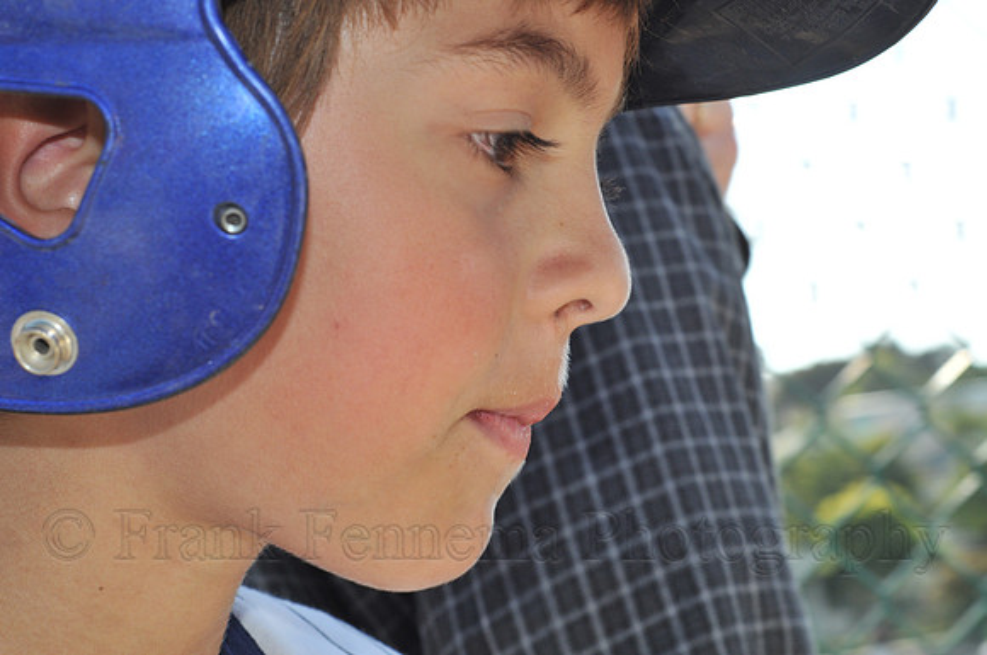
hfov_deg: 27.0
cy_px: 328
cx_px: 494
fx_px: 2053
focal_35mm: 75
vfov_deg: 18.1
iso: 400
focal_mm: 50
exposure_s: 1/320
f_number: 8
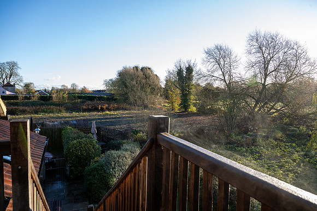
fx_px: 211
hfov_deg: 73.7
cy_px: 106
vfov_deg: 53.2
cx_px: 158
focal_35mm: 24
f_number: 6.3
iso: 400
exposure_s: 1/250
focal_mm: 24
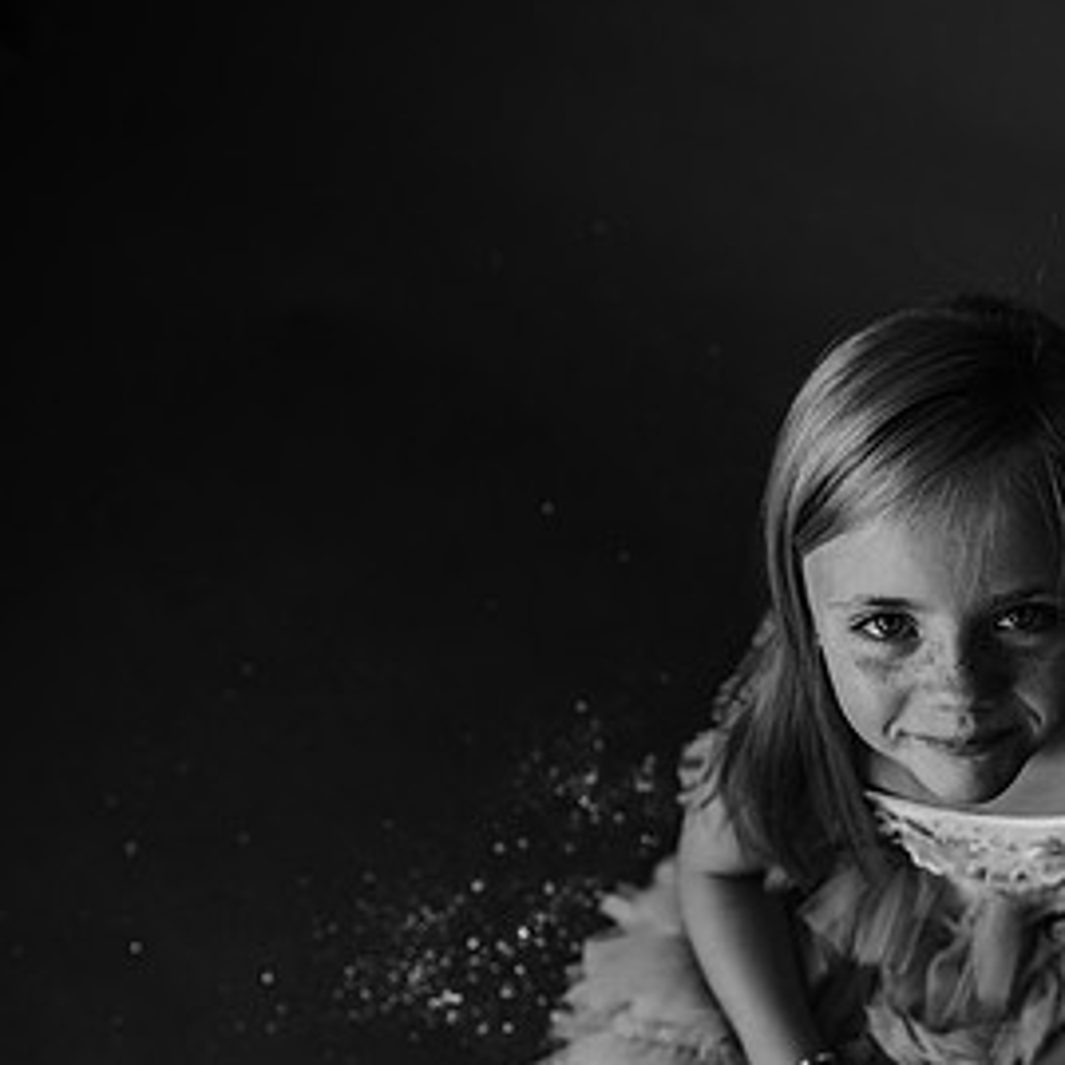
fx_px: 1532
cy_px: 758
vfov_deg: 37.7
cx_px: 1049
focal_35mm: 44
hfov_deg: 35.0
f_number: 2.8
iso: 100
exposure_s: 1/160
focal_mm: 24
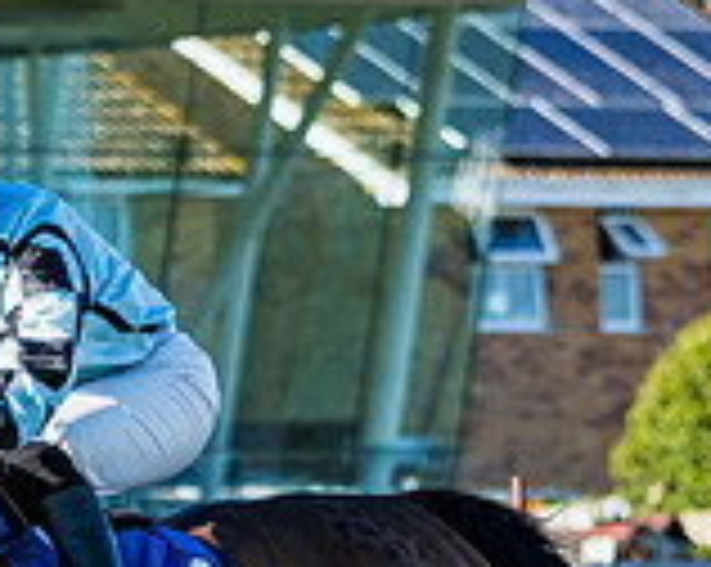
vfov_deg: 1.9
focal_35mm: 799
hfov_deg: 2.4
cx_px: 122
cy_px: 614
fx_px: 16792
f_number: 4
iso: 200
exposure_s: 1/2000
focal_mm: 120
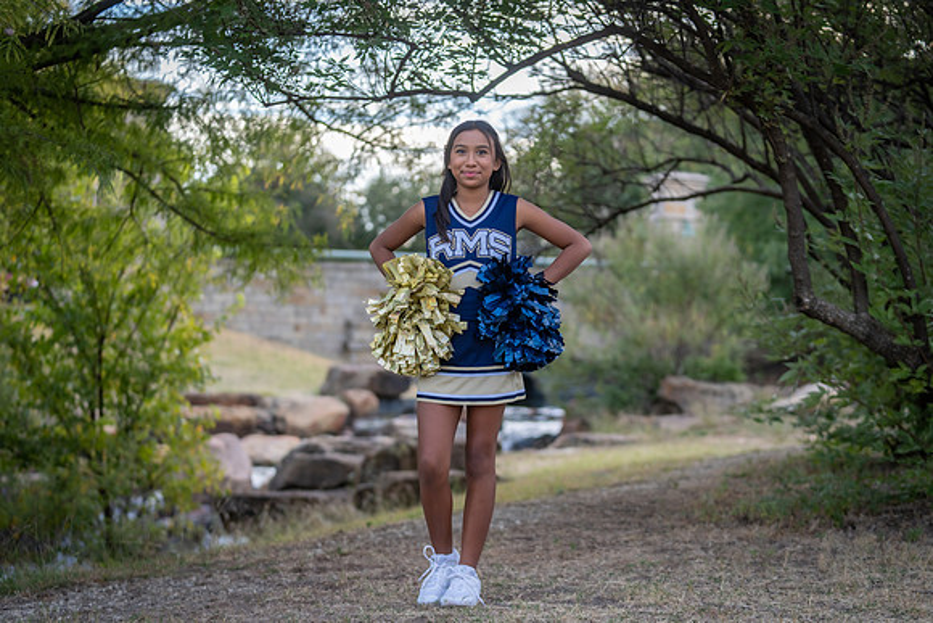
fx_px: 1815
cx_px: 466
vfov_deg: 19.5
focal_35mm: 70
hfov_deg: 28.8
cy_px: 312
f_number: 2.8
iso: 160
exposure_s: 1/320
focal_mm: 70
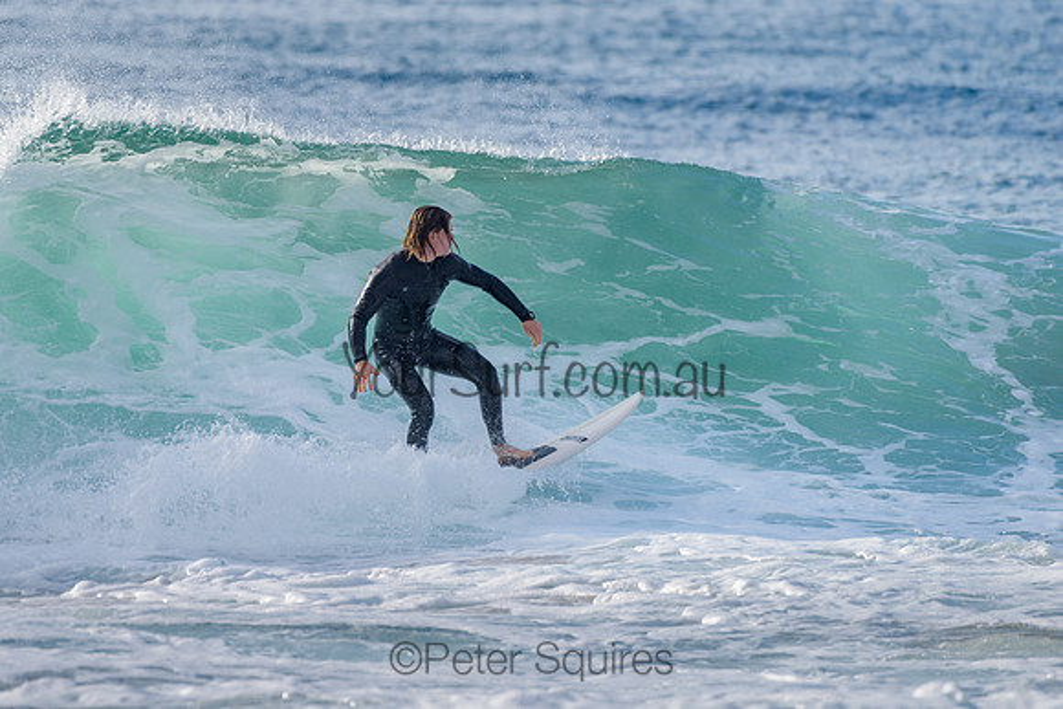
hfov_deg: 3.4
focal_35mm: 613
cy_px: 321
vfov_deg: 2.2
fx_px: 18110
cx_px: 429
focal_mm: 500
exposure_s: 1/2000
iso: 220
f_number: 5.6
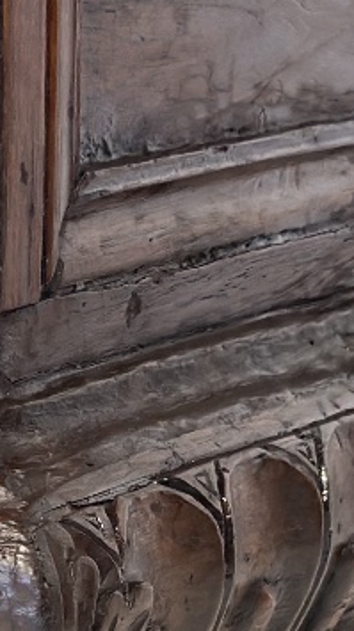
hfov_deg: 6.5
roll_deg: +5.2
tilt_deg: -15.8
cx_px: -495
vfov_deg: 11.9
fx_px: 2961
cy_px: 780
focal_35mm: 177
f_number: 1.78
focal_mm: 6.86
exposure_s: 1/50
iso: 125
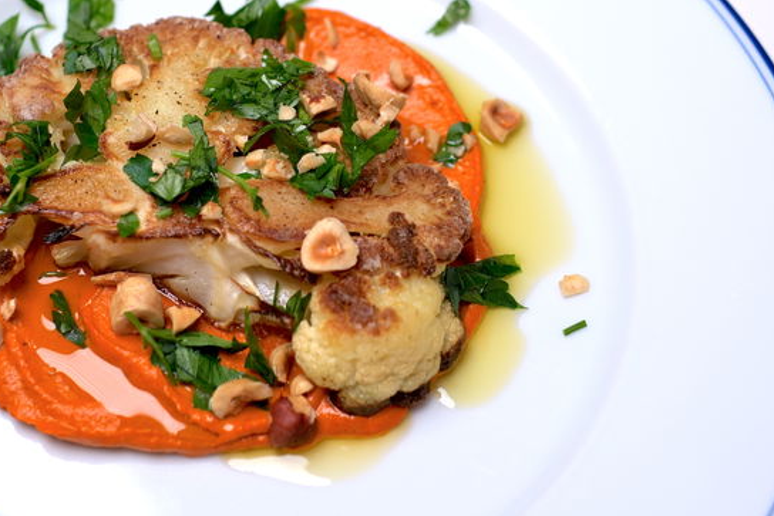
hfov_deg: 32.1
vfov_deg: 21.9
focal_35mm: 62
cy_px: 206
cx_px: 263
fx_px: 1333
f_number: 2.8
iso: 125
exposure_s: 1/160
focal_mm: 30
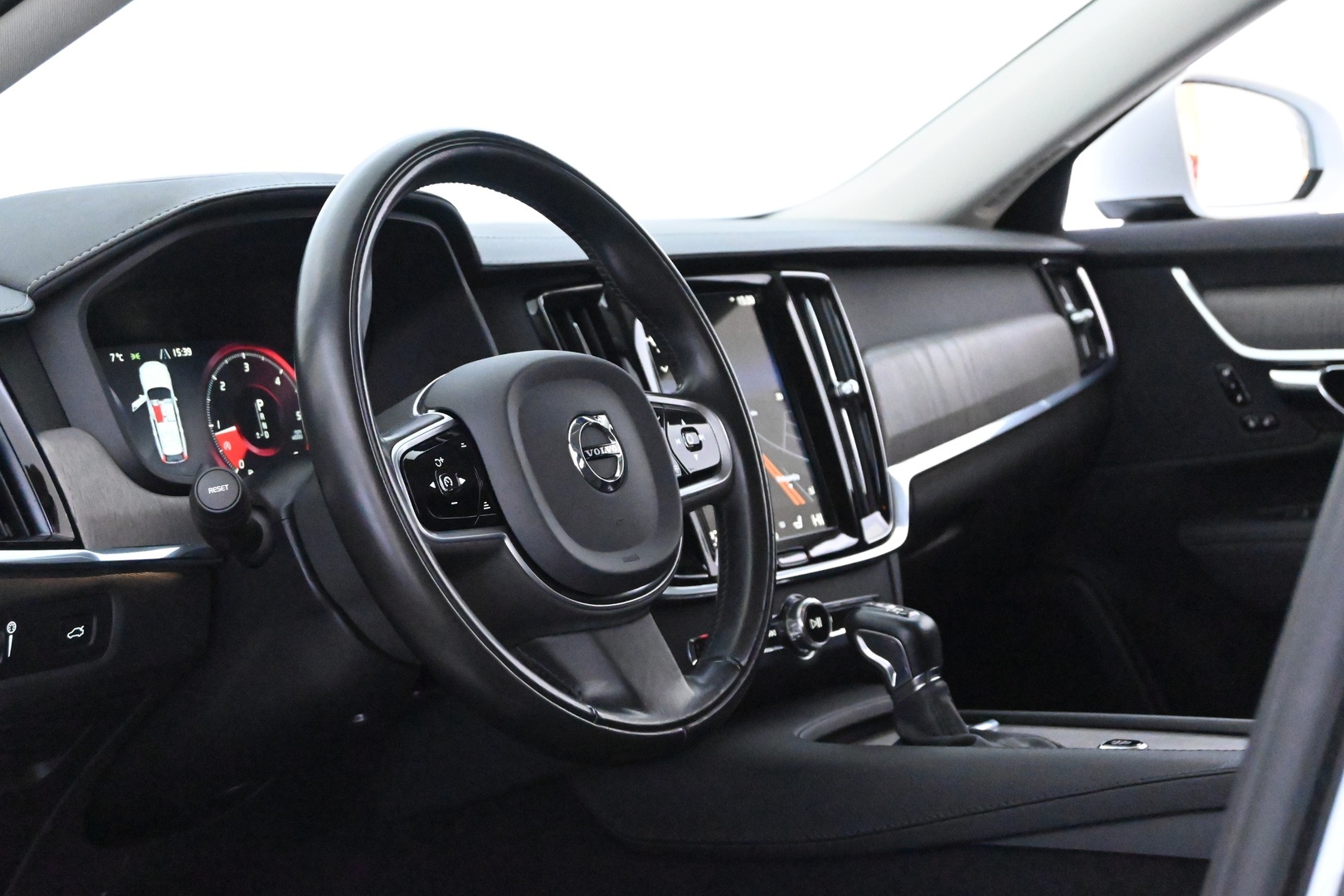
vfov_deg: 21.6
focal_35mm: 63
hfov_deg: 31.9
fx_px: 2352
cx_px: 672
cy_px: 448
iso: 18000
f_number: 5.6
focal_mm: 42
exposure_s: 1/60
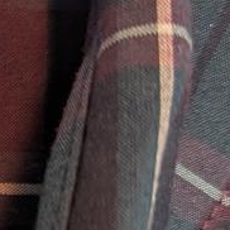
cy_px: 293
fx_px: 1406
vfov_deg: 9.2
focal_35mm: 187
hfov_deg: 8.3
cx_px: -384
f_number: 1.68
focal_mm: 6.9
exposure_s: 1/120
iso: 57
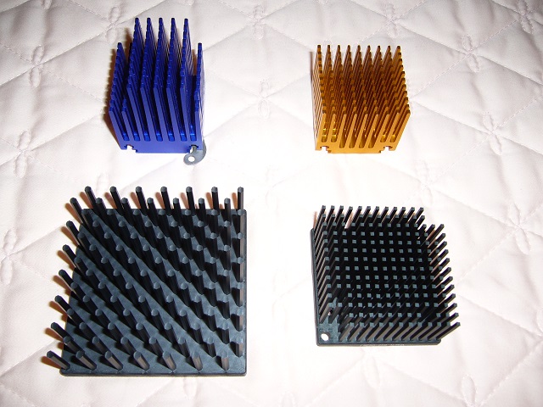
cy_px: 204
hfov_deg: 52.6
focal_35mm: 35
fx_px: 549
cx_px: 272
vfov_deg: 40.7
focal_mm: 5.8
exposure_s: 1/30
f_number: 2.8
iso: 80
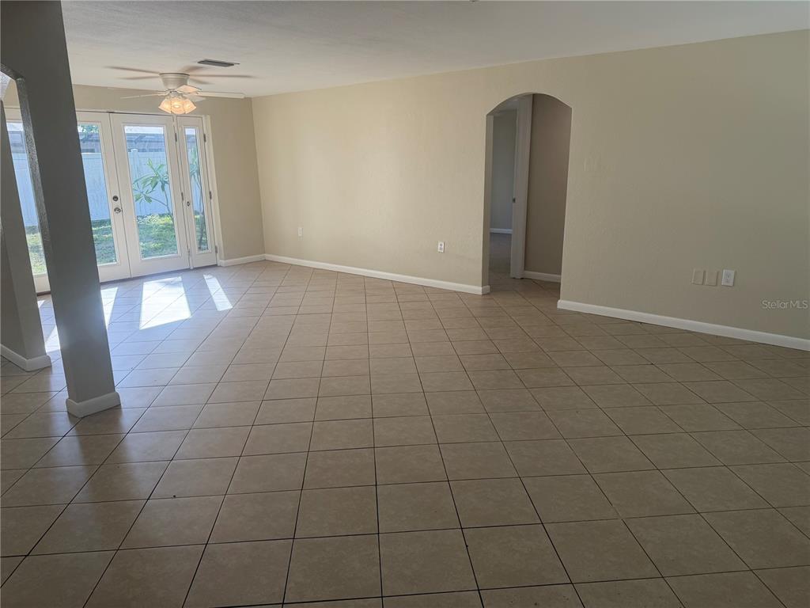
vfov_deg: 56.8
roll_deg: +1.0
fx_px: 562
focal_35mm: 24
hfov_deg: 71.6
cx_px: 405
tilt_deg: -14.3
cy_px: 304
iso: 100
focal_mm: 6.76
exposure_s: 1/453
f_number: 1.78
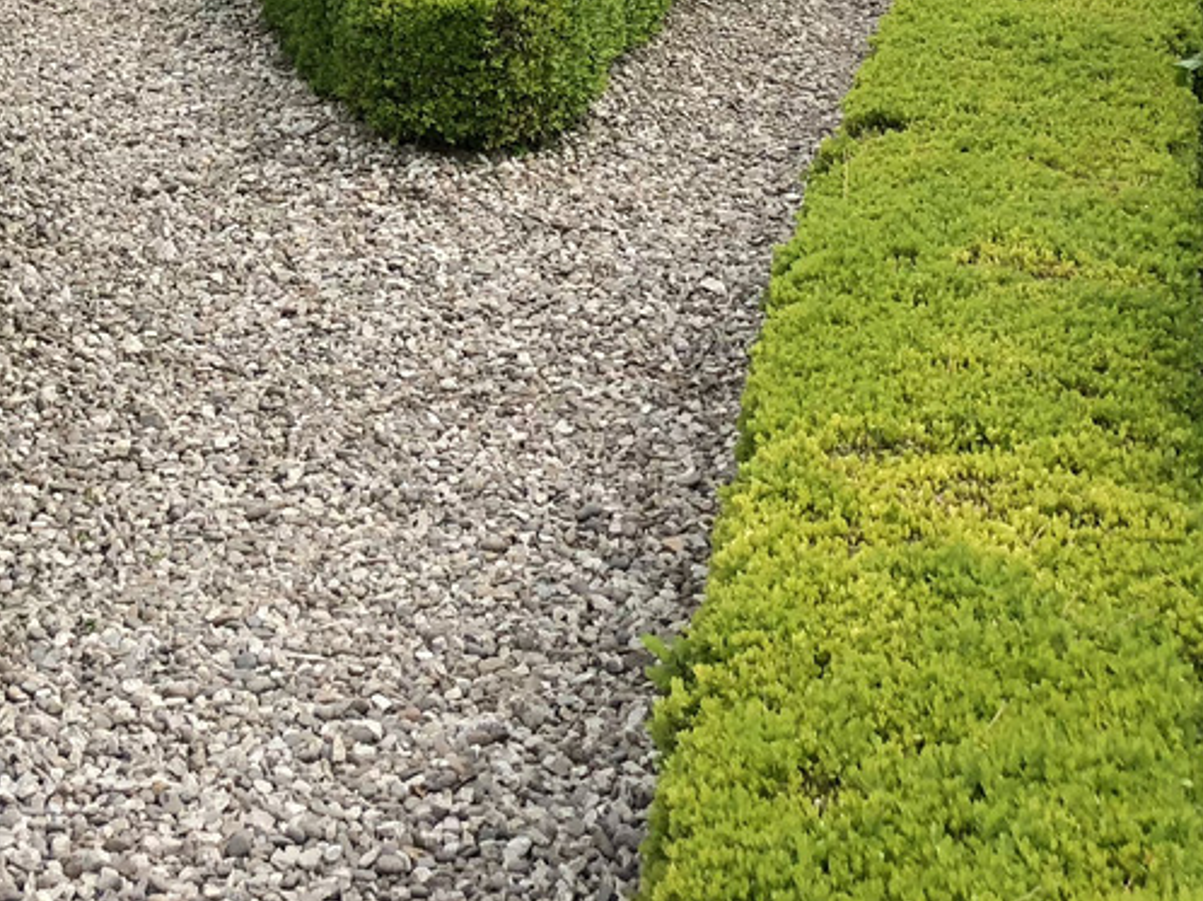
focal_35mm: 90
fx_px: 3126
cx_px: 169
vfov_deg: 15.0
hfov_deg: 21.4
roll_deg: -0.3
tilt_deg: -0.9
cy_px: -517
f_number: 1.8
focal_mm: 4
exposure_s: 1/1372
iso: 20
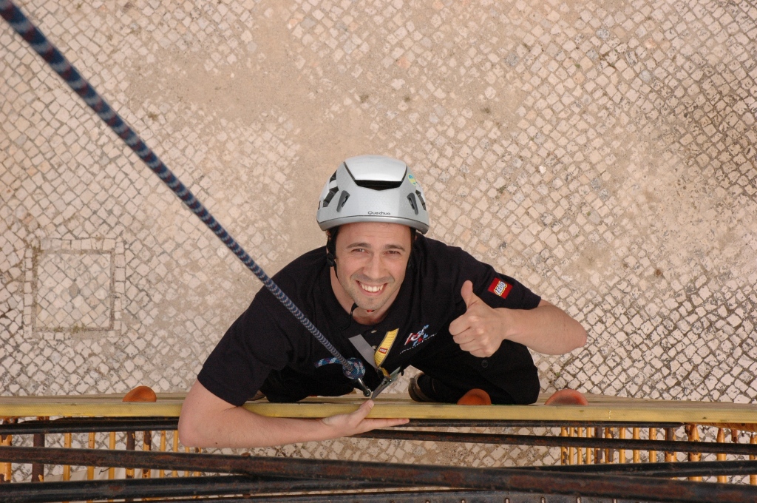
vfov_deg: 19.7
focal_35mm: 69
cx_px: 378
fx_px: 1449
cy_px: 252
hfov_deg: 29.3
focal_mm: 46
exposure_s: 1/640
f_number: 13
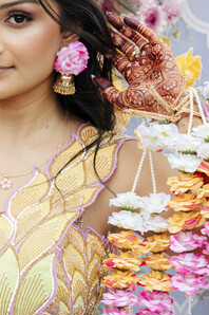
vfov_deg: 16.1
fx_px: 1108
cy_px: 80
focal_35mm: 127
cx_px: 7
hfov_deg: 10.7
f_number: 5
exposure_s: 1/400
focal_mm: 63
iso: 200
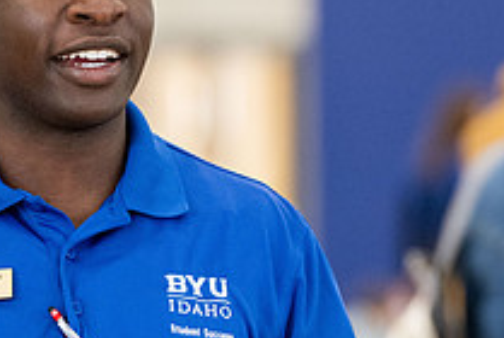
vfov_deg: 2.5
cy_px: 175
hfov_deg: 3.7
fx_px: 7767
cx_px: 145
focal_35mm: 554
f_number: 4
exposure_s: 1/200
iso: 3200
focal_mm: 200
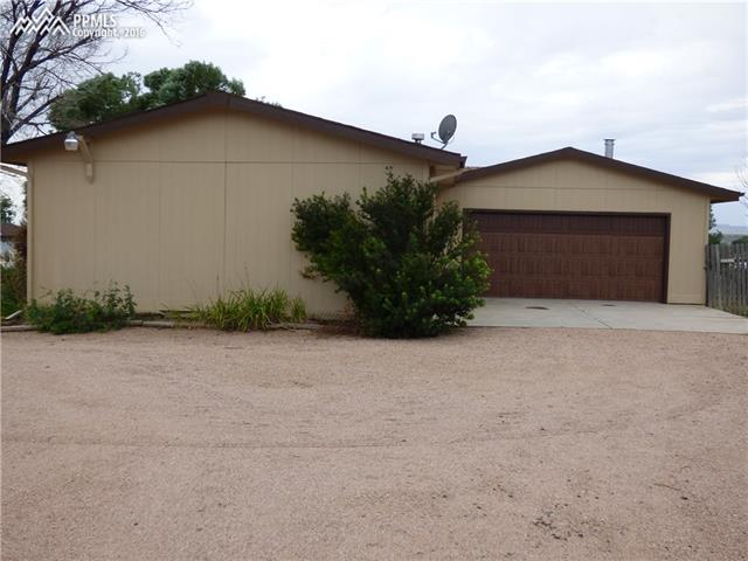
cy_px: 280
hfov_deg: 45.8
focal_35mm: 41
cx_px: 374
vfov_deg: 35.1
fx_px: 886
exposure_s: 1/500
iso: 100
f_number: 3.6
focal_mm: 7.07
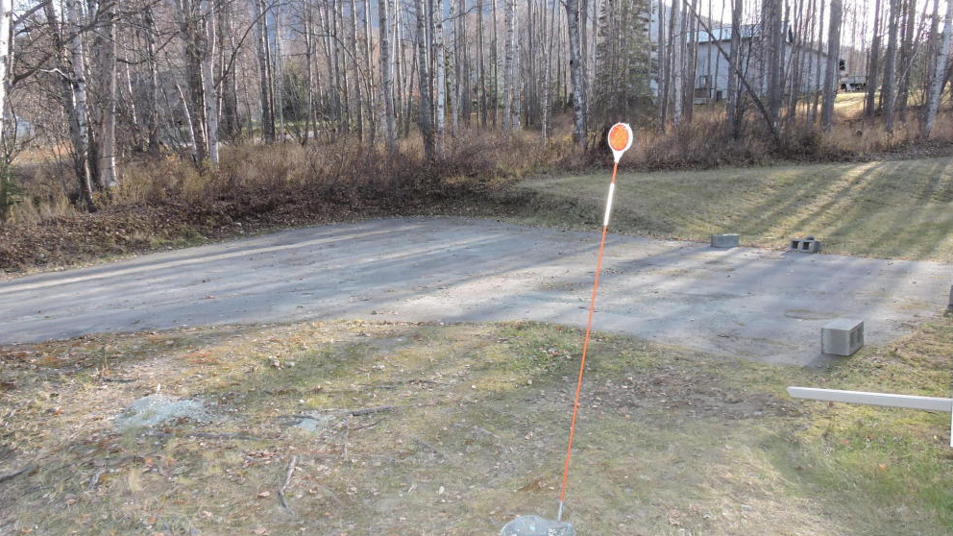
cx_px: 464
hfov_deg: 69.8
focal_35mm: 27
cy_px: 245
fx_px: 682
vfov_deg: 42.9
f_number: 3.3
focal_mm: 4.3
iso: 320
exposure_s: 1/320
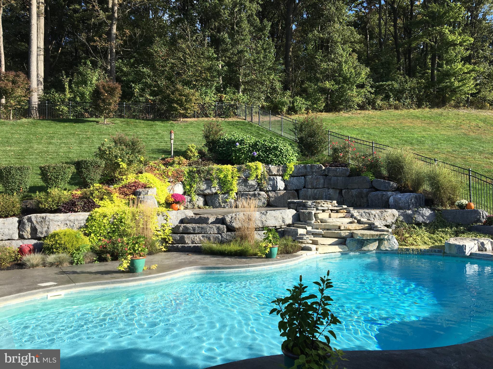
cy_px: 184
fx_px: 413
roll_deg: +0.4
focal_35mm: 29
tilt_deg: +2.6
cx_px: 246
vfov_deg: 48.2
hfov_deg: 61.7
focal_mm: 4.15
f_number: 2.2
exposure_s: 1/874
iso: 25
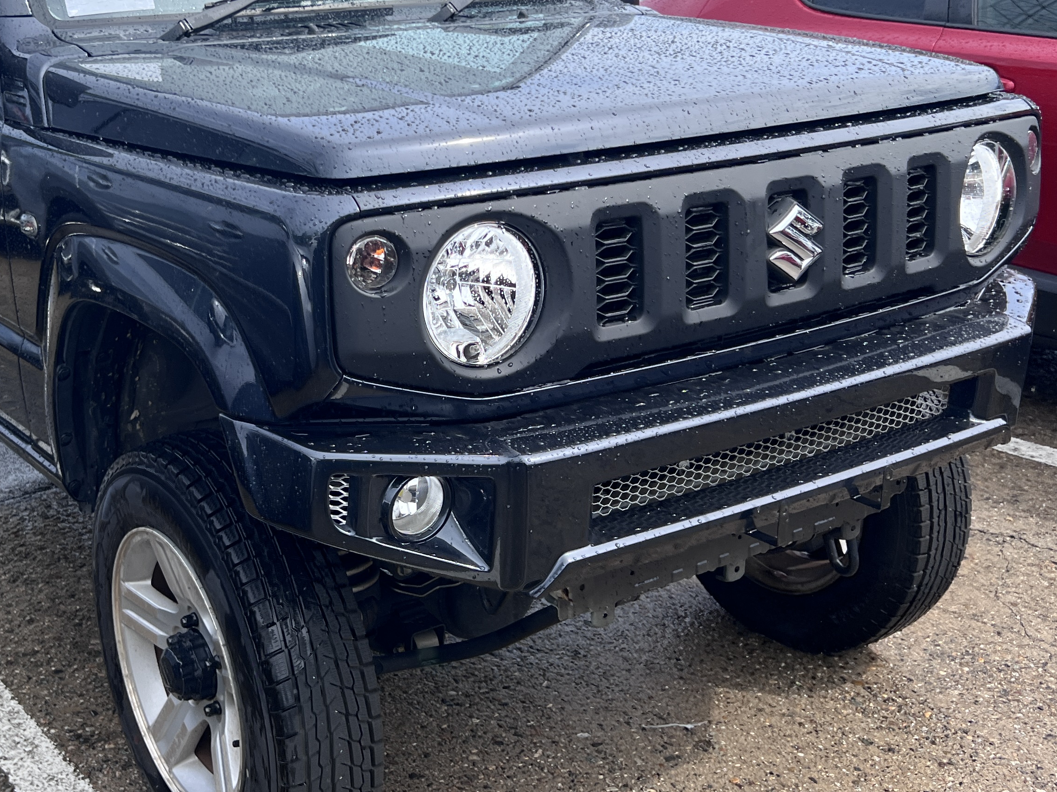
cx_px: 343
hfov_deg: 40.7
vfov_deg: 31.4
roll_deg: +1.8
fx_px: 1405
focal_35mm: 46
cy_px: 298
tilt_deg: -9.6
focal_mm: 5.7
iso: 50
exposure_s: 1/1553
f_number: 1.5
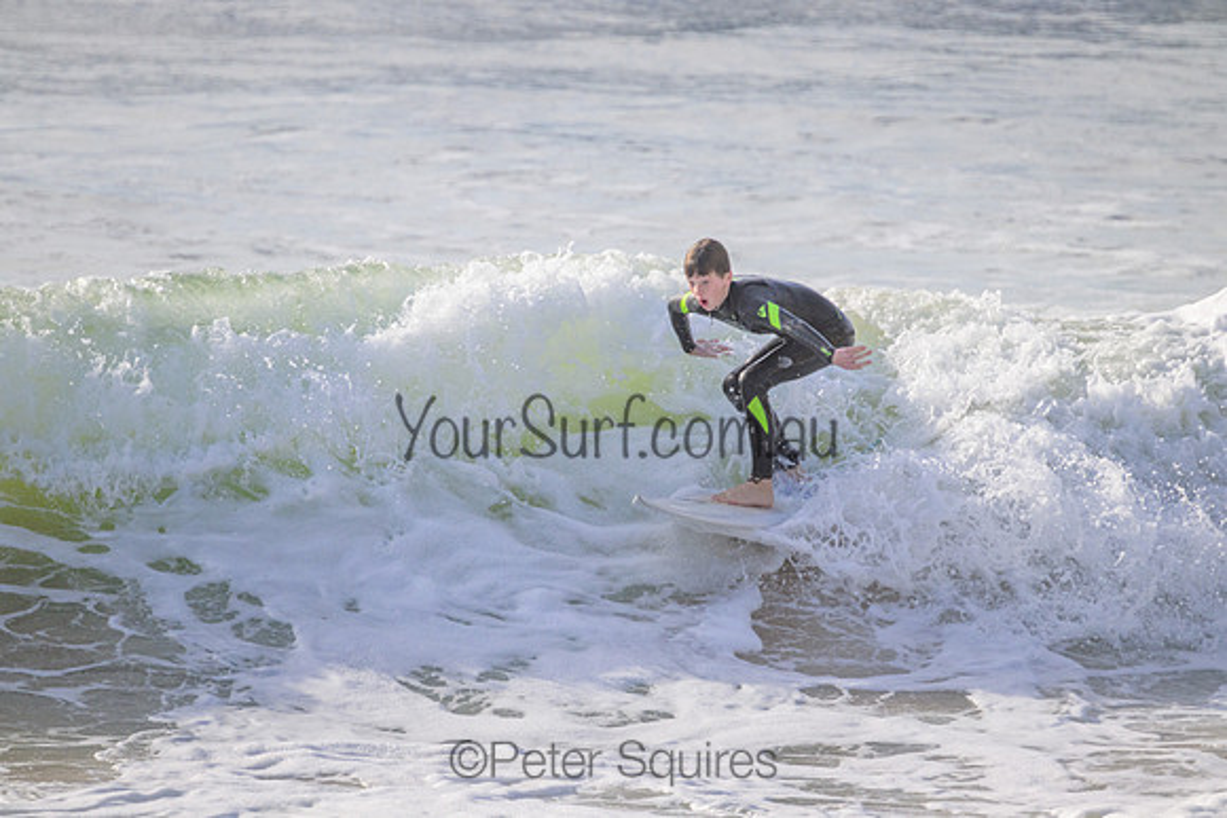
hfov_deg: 2.6
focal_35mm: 800
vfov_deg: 1.7
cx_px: 614
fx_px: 27272
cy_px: 409
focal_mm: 800
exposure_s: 1/2000
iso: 900
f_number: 11
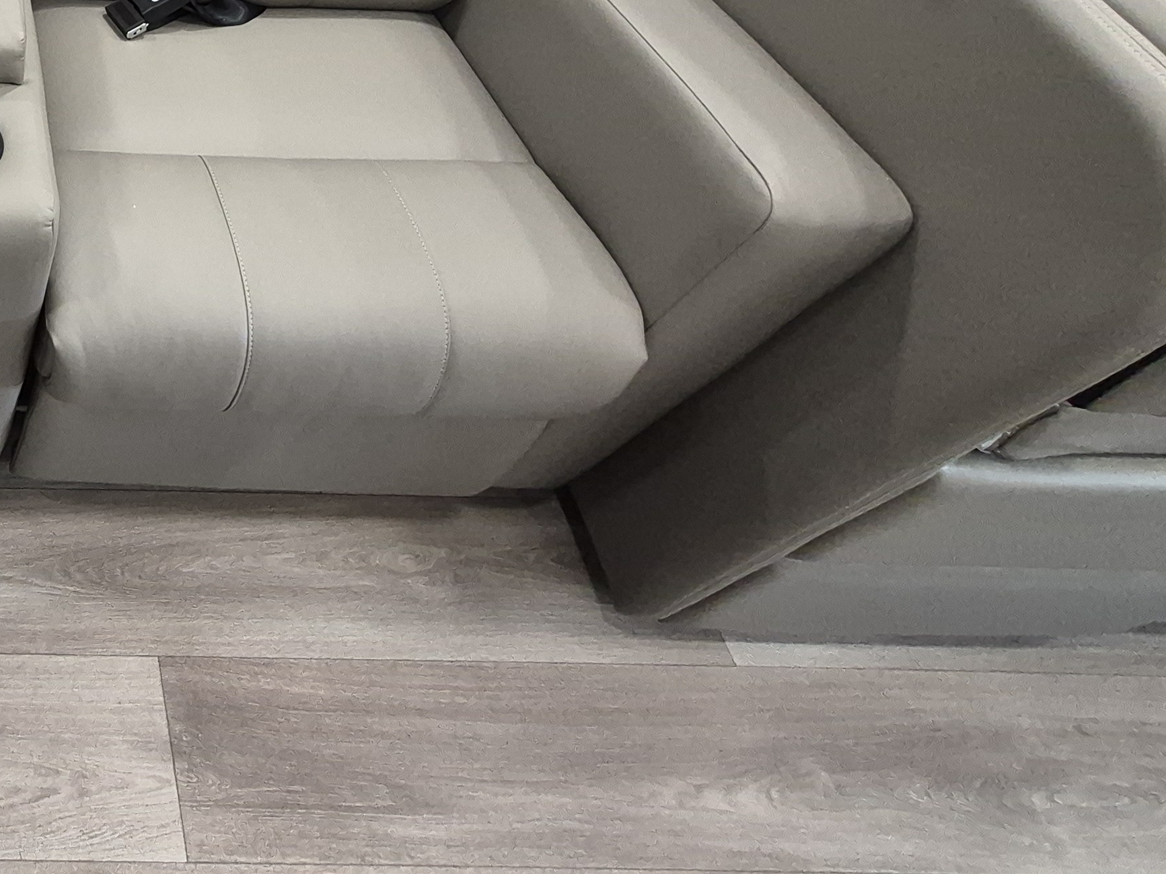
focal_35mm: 30
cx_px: -113
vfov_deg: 42.3
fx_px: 1011
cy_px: 61
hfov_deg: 45.3
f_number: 2.2
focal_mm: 1.74
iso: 500
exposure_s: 1/60
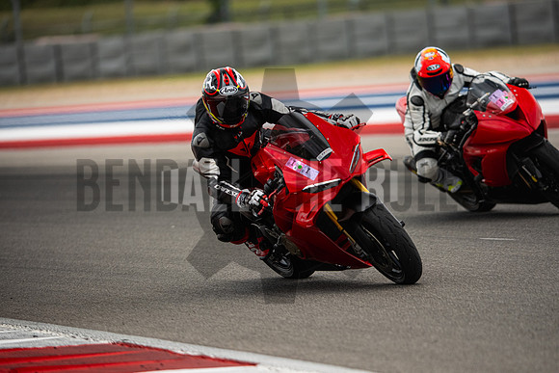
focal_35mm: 300
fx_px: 4659
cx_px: 280
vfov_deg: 4.6
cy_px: 186
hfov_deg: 6.9
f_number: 2
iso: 500
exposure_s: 1/5000
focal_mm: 200
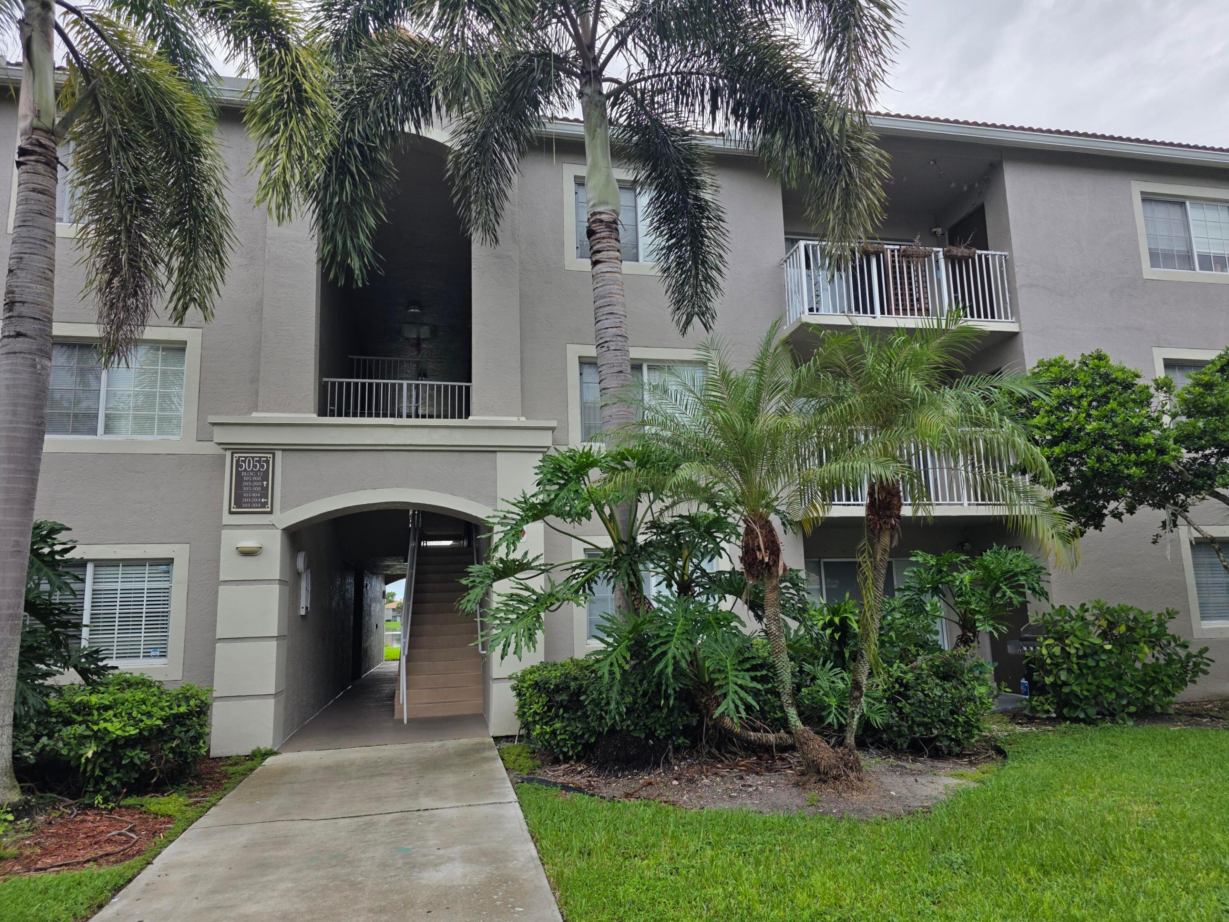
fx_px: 817
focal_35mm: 23
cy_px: 461
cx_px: 614
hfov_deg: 73.9
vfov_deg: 58.9
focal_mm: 6.3
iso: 80
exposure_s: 1/3117
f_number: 1.7
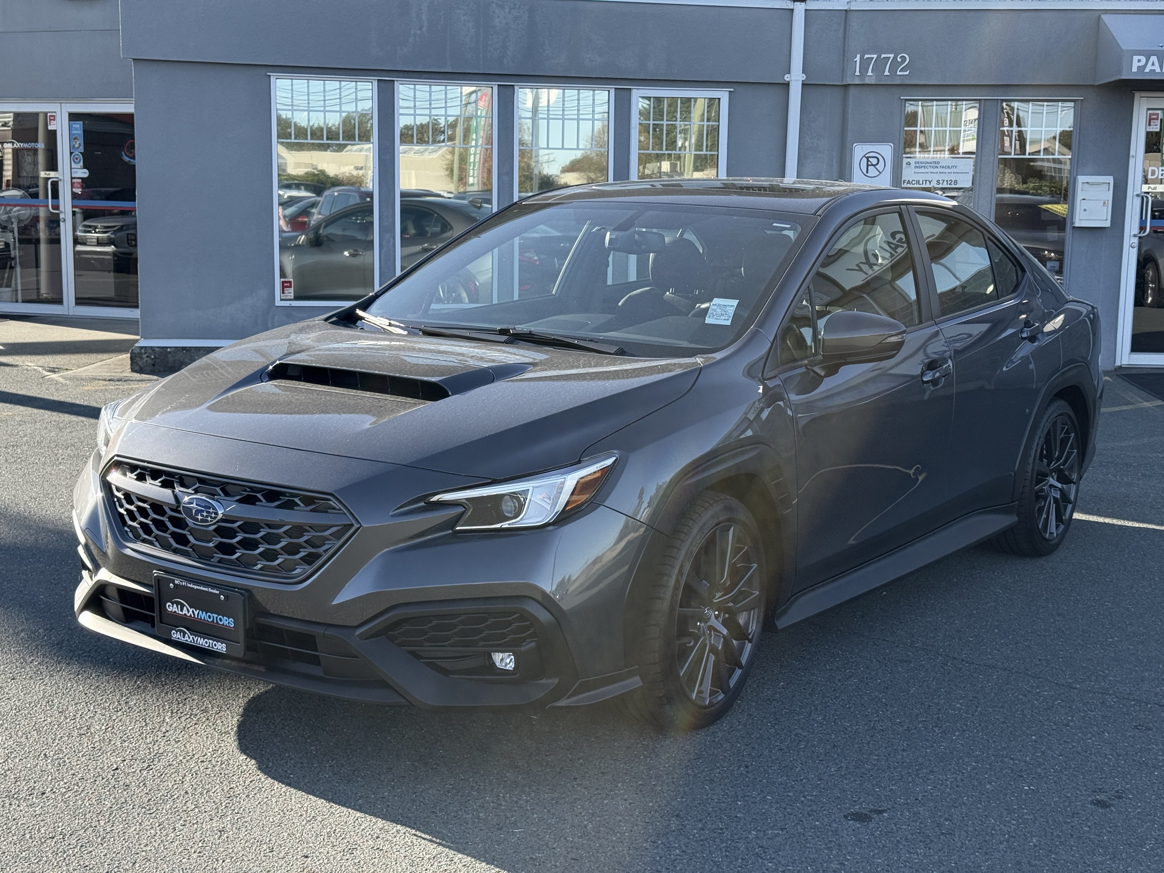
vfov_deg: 30.3
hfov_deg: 39.7
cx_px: 582
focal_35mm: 48
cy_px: 436
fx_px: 1614
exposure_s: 1/1133
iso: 64
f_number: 1.78
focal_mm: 6.76
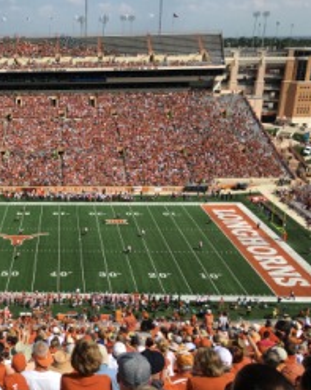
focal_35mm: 42
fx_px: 484
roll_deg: +1.7
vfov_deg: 43.8
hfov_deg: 33.8
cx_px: 33
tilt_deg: -19.3
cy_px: 215
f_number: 2.2
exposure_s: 1/2262
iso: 25
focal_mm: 4.15
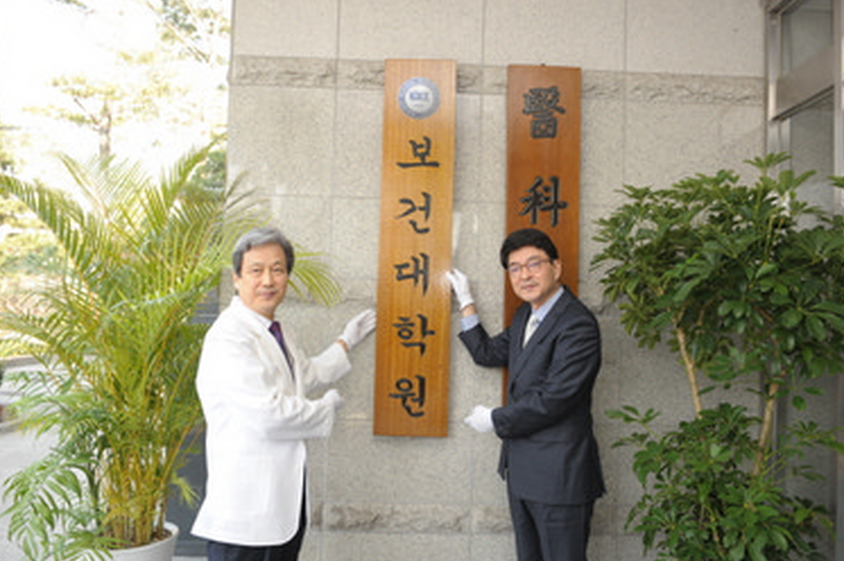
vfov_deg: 43.5
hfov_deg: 62.0
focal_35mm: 30
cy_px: 299
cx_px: 439
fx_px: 703
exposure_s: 1/200
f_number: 4
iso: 400
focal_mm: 28
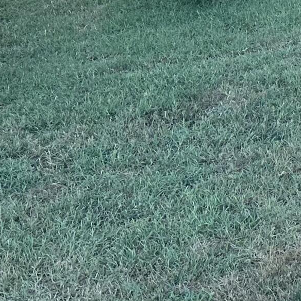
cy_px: -213
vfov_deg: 14.4
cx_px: 545
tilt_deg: -8.6
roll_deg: -1.6
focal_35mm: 109
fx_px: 1072
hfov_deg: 14.1
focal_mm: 6.86
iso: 80
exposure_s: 1/1144
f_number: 1.78
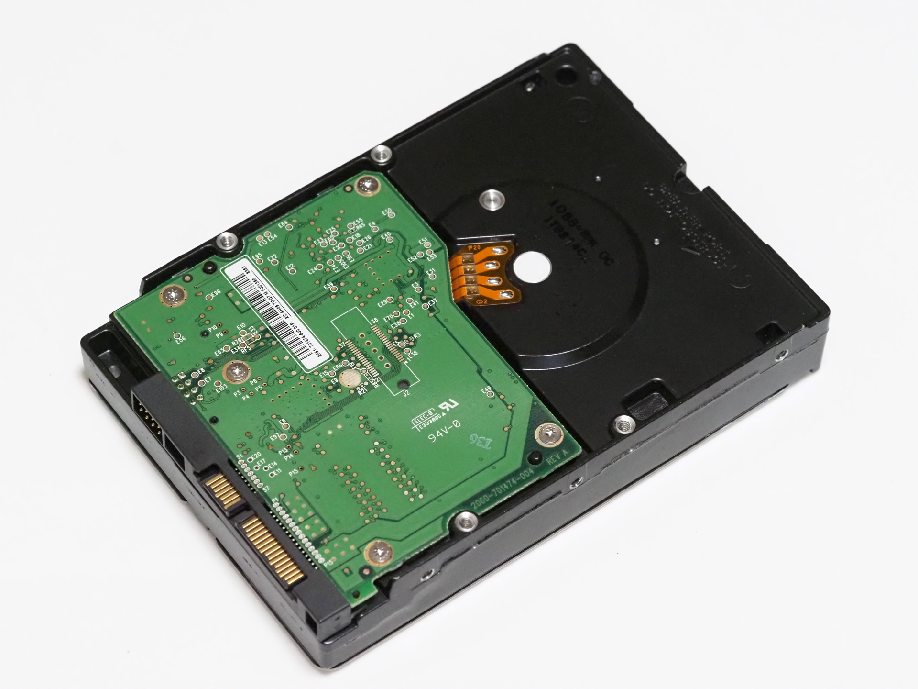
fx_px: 3182
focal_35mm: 120
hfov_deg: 16.4
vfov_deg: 12.3
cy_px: 344
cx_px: 459
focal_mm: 60
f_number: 5.6
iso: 6400
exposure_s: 1/160
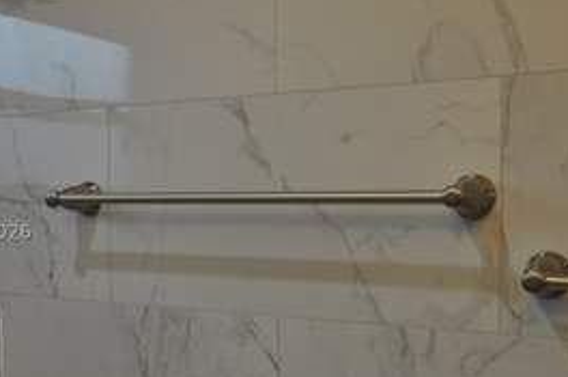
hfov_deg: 40.4
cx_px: 271
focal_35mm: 49
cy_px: 231
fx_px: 772
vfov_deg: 27.3
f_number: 5
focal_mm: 18
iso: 400
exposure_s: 1/100
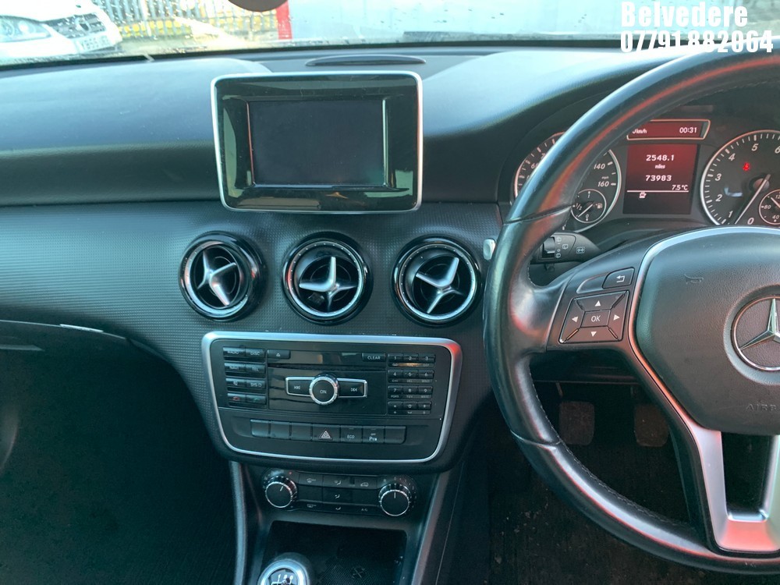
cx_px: 390
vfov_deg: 53.1
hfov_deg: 67.3
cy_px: 292
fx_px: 586
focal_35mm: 26
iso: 200
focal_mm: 4.25
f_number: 1.8
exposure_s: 1/60
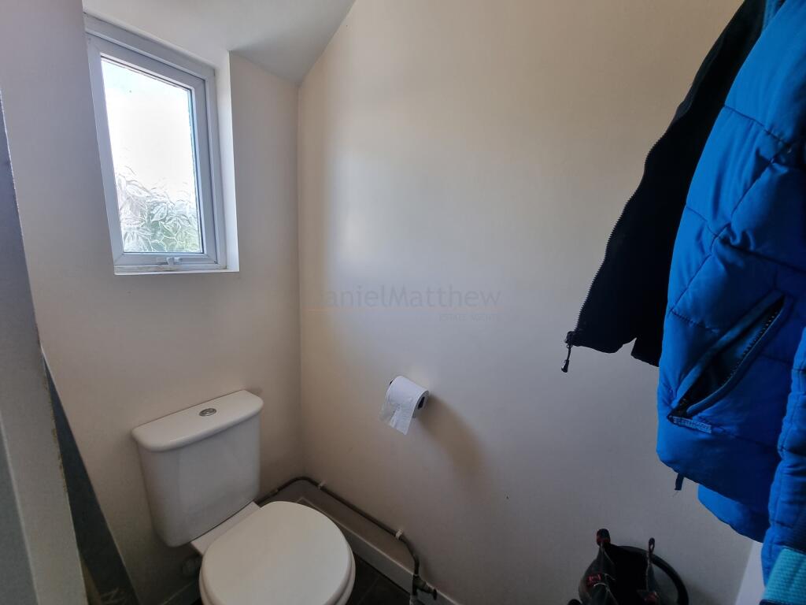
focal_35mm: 13
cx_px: 403
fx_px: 303
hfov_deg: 106.2
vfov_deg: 89.9
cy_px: 302
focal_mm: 2.2
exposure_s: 1/60
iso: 80
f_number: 2.2
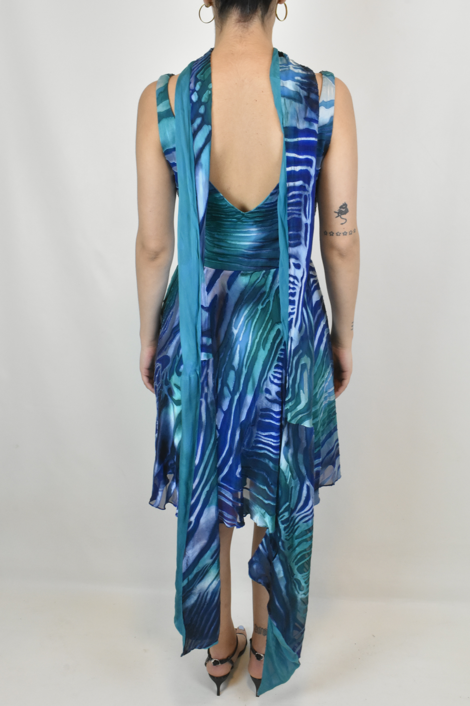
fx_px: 646
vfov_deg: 57.2
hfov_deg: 40.0
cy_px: 353
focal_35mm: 33
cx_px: 235
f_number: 18
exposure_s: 1/30
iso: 1600
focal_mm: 22
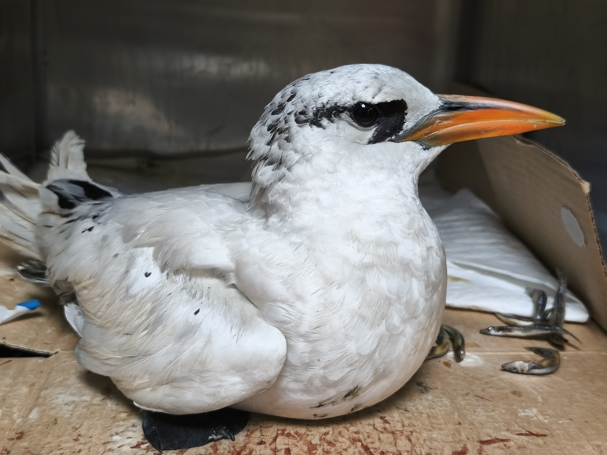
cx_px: 304
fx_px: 807
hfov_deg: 41.2
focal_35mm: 46
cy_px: 228
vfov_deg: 31.5
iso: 400
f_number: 1.65
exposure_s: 1/60
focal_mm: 6.18
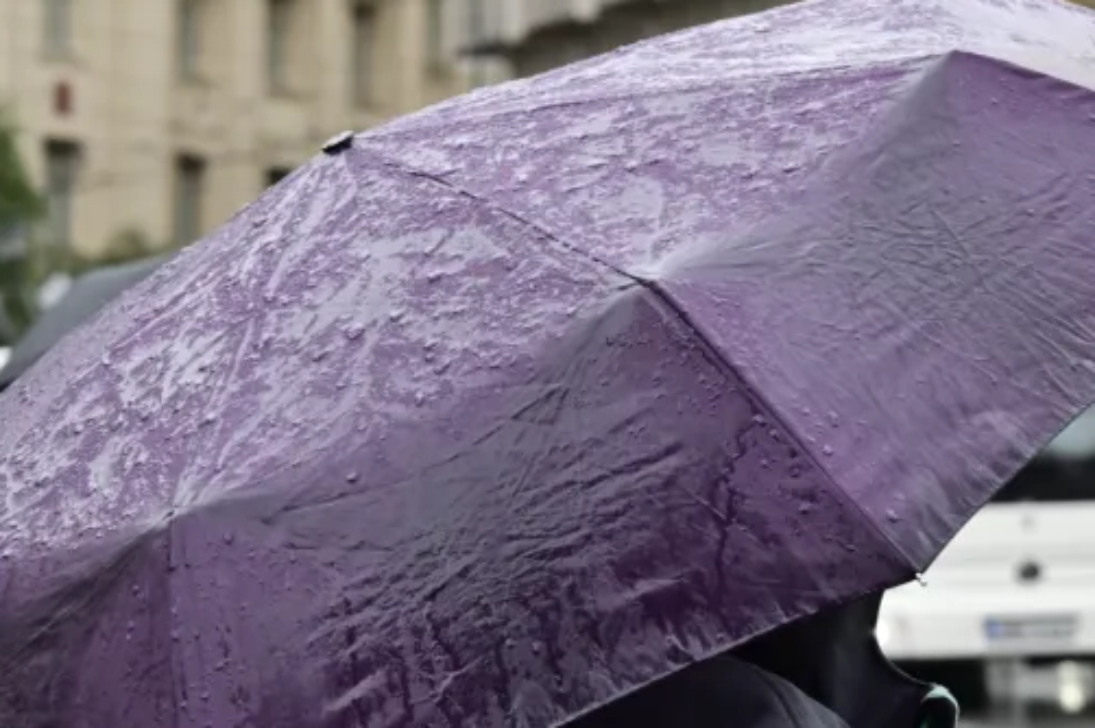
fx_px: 6201
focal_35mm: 204
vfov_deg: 6.7
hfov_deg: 10.1
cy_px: 472
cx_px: 694
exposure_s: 1/100
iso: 640
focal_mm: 100
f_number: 10
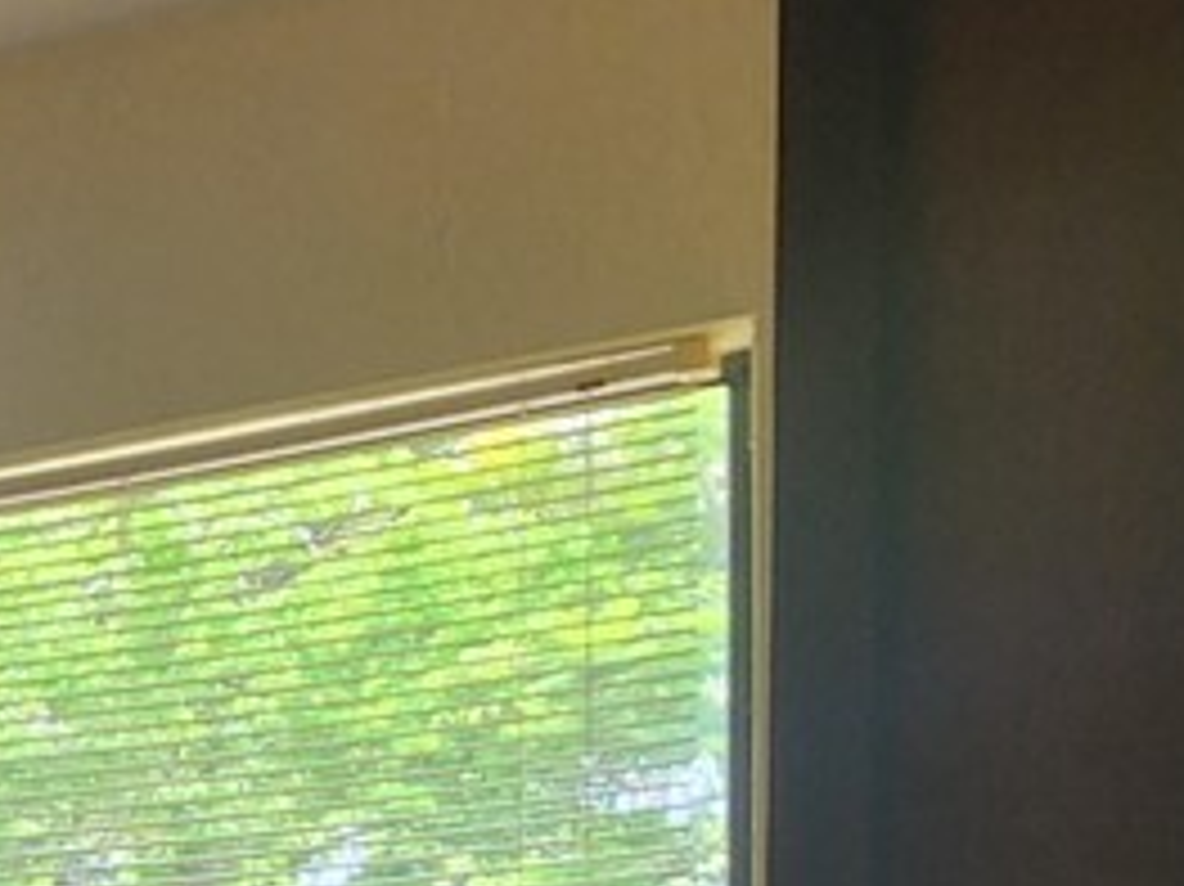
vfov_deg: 17.0
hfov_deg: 12.2
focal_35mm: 79
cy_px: 1291
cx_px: -2210
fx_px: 2701
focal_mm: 2.2
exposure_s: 1/60
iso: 64
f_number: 2.2
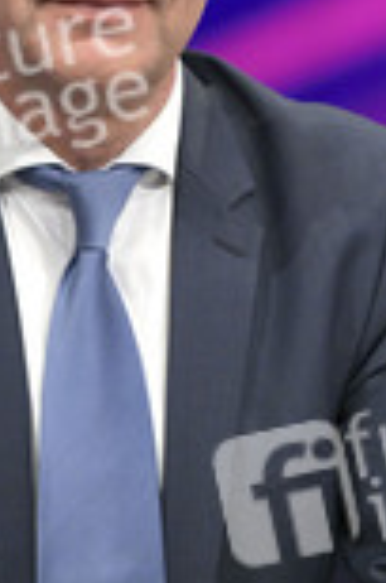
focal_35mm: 117
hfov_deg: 11.6
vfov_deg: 17.5
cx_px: 64
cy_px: 288
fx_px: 1890
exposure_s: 1/250
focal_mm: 45
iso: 2500
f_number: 6.3
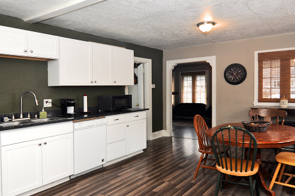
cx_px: 170
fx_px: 205
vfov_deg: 50.9
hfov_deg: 71.2
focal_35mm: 25
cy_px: 114
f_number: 4
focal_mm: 12
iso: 200
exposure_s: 1/60
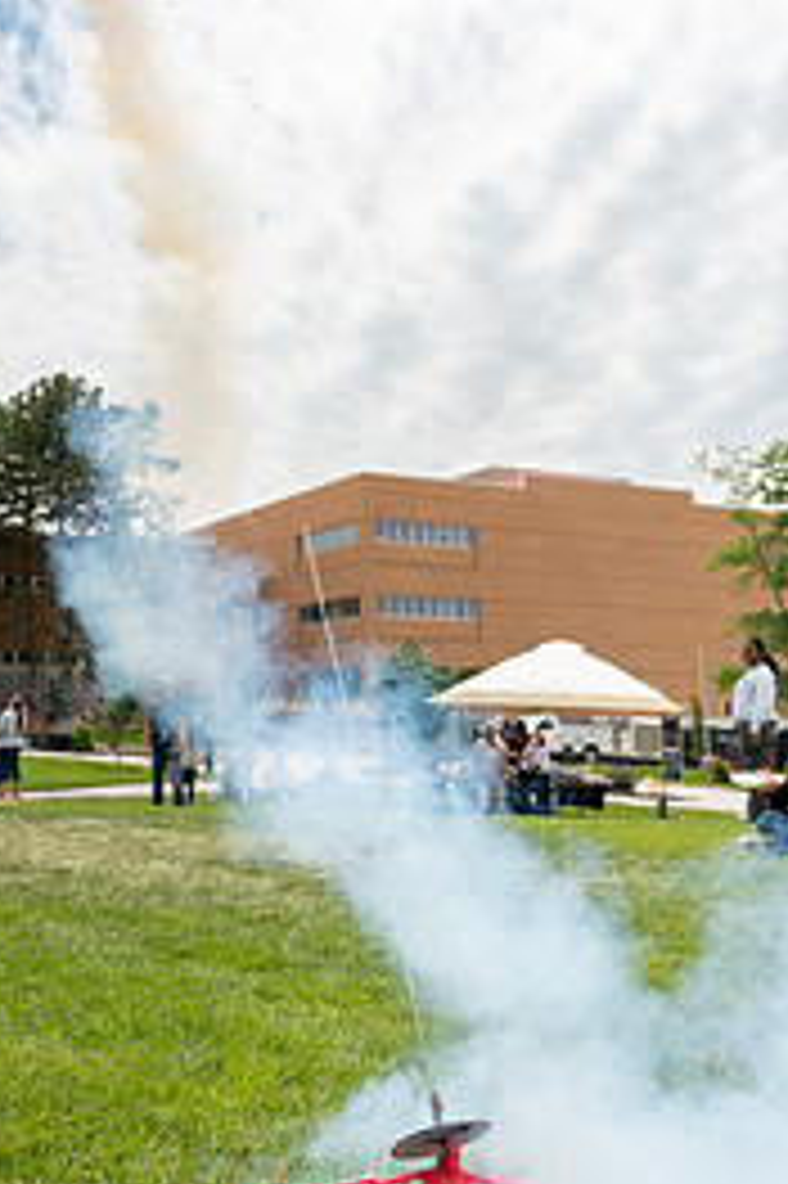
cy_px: 468
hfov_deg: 31.8
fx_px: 1348
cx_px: 169
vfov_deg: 47.1
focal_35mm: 41
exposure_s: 1/5000
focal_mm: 24
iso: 250
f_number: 4
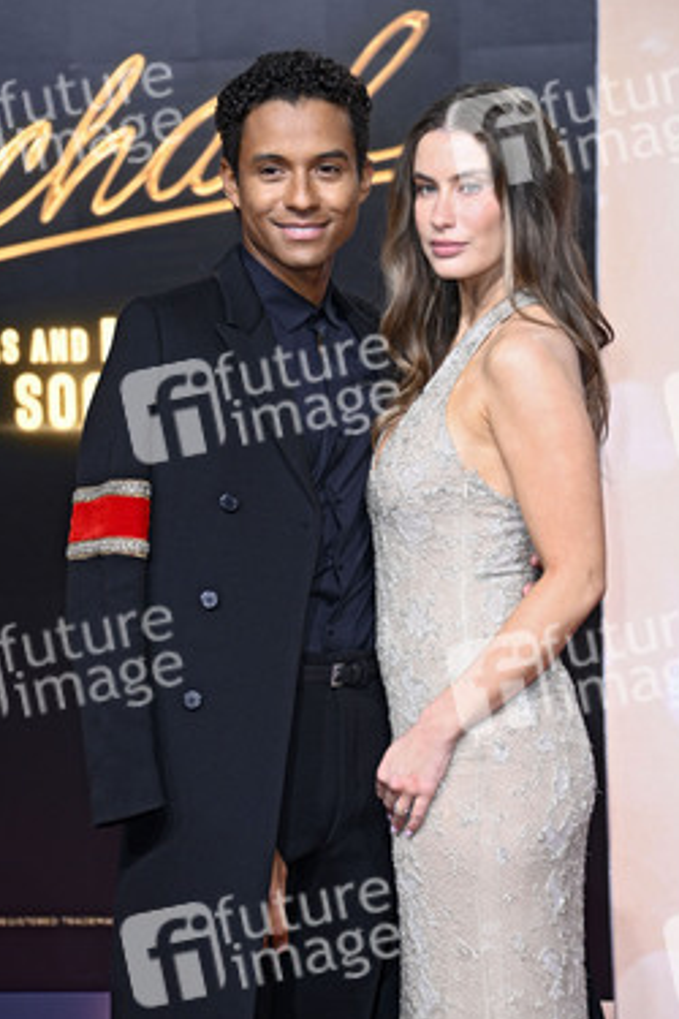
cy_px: 535
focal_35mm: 130
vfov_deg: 15.8
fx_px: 3678
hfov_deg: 10.5
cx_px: 340
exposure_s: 1/250
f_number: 5.6
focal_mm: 122
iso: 500
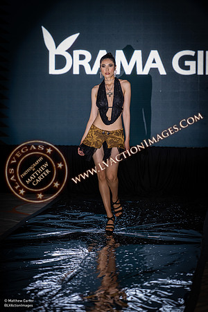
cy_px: 156
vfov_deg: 14.7
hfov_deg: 9.8
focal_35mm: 140
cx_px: 104
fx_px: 1213
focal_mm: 140
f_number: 2.8
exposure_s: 1/250
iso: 1250
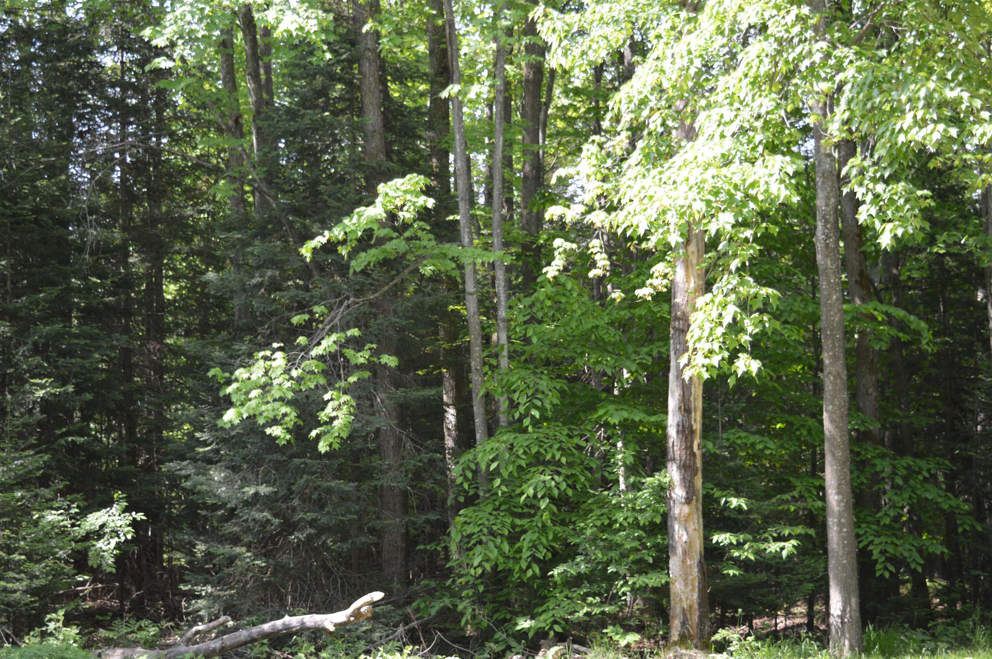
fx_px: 1652
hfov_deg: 33.4
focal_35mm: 60
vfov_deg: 22.6
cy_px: 330
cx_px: 496
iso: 220
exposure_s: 1/125
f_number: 5.6
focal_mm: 40
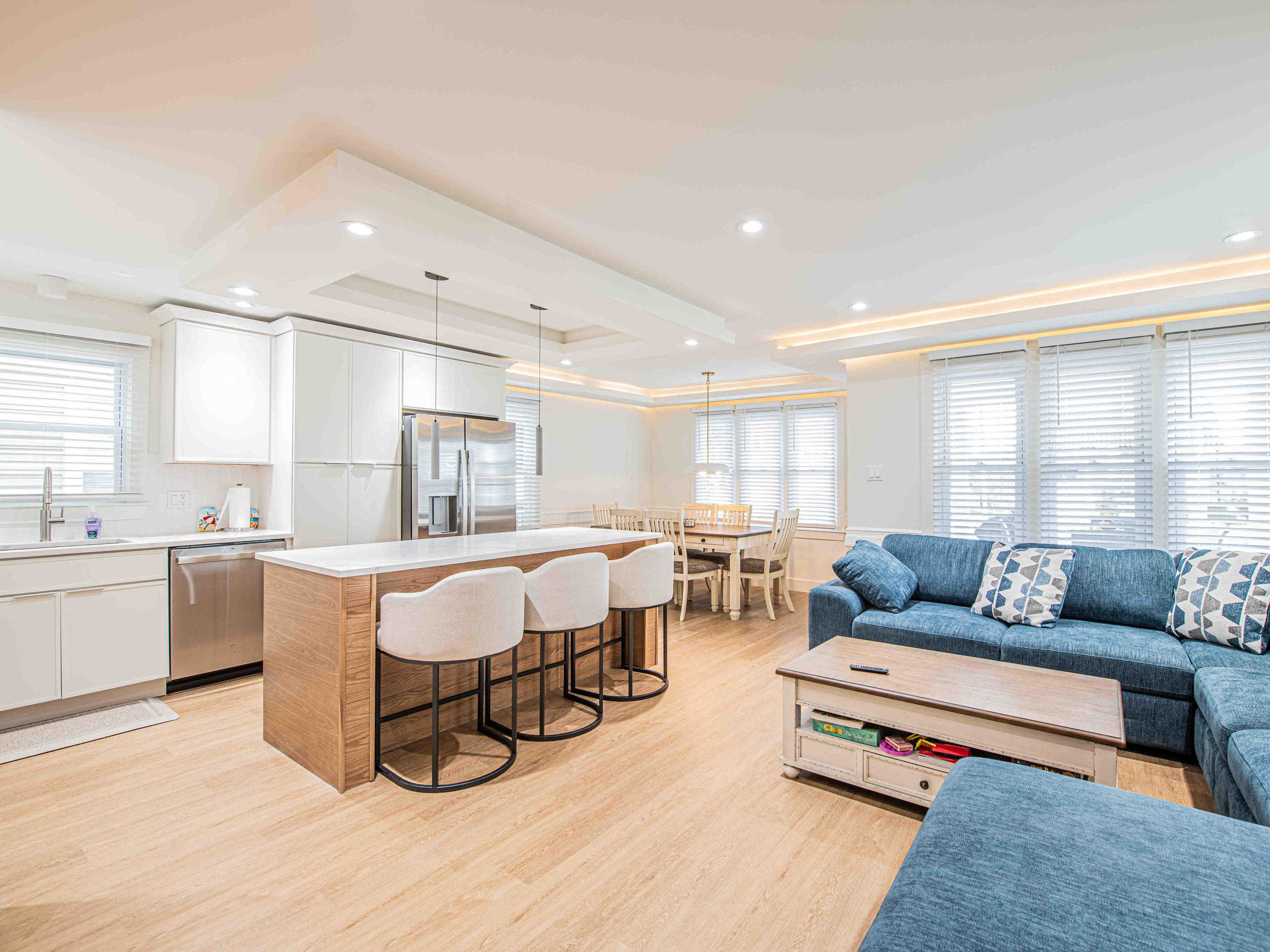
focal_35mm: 16
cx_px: 676
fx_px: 571
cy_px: 475
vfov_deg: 79.7
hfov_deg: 96.0
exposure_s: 1
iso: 64
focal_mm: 14
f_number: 7.1
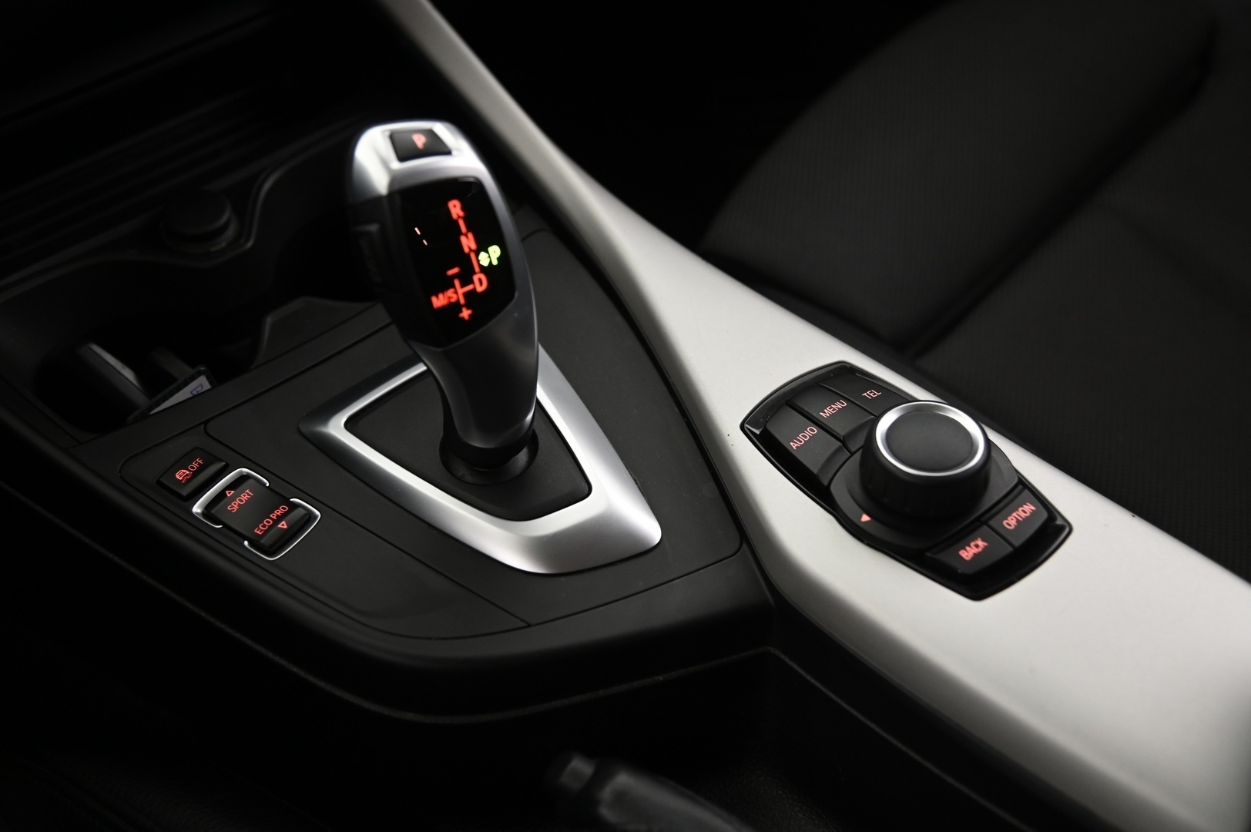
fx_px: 1528
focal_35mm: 44
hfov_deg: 44.5
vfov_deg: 30.5
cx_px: 626
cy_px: 416
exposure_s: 1/25
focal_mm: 44
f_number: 4
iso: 2000
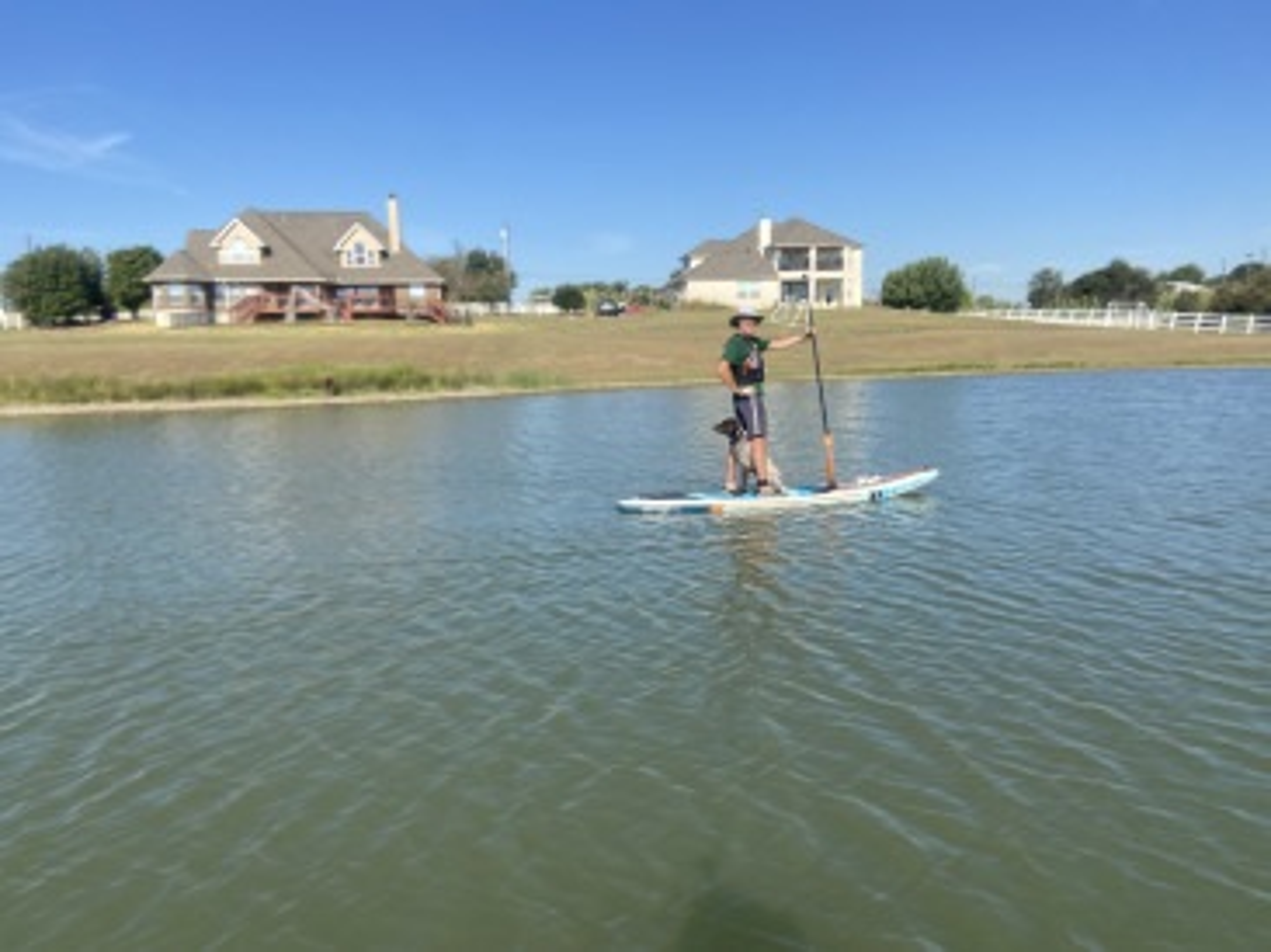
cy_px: 476
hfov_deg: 67.3
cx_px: 636
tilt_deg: -7.8
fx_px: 954
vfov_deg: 53.0
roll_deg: +1.1
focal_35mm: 26
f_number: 1.8
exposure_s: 1/2817
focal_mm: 4.25
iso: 32
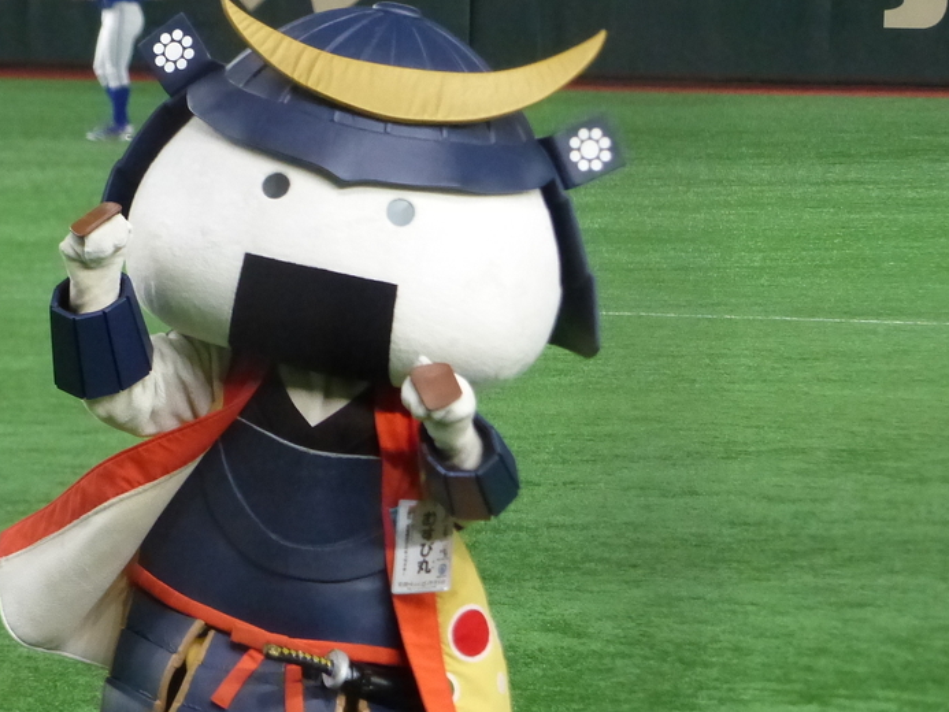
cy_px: 550
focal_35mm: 502
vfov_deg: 3.0
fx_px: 13765
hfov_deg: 3.9
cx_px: 336
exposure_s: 1/400
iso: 800
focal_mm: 52.3
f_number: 2.8
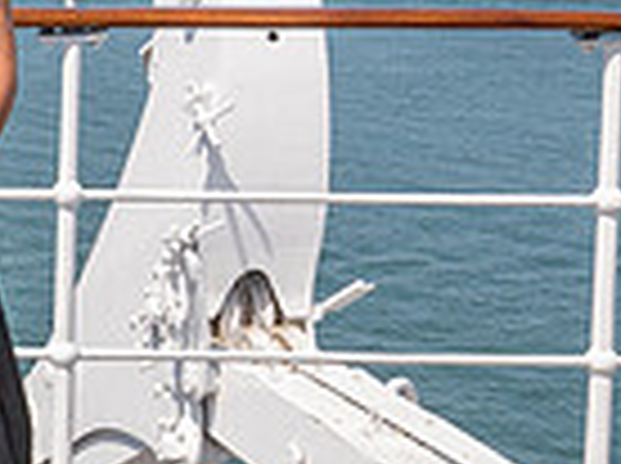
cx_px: -681
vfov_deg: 12.8
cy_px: 90
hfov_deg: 14.0
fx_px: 2059
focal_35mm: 115
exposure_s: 1/200
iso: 200
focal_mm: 24
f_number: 11
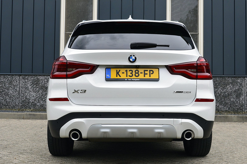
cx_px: 124
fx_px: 350
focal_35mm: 51
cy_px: 82
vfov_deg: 26.4
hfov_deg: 38.9
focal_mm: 34
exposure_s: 1/250
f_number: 10
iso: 400
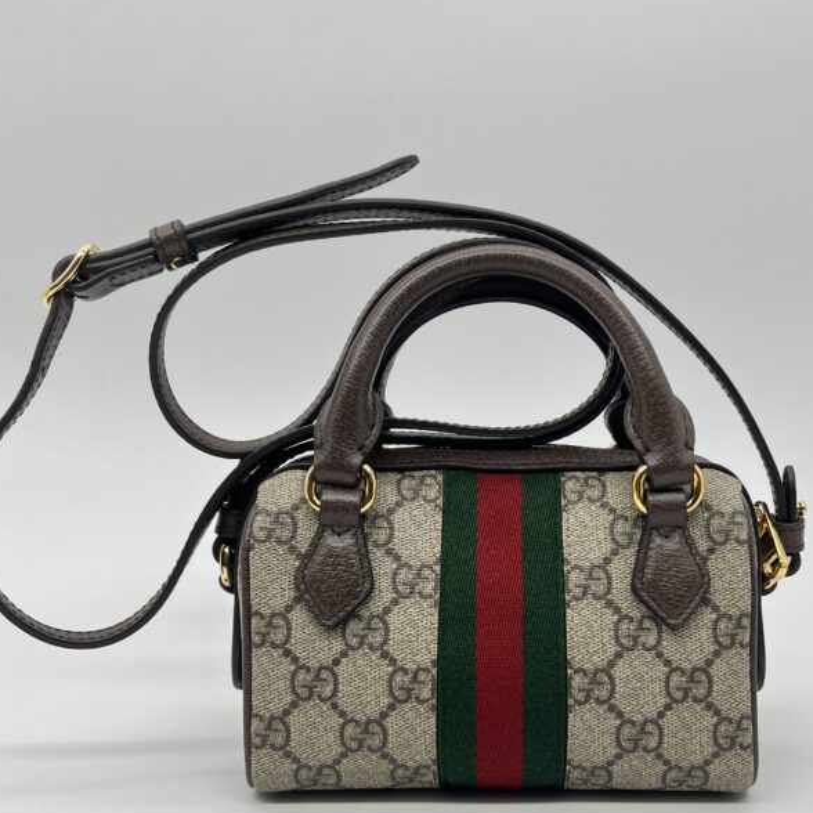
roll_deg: +0.3
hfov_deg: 41.7
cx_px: 488
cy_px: 546
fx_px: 1063
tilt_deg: -10.9
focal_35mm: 40
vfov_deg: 41.3
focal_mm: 5.7
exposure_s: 1/113
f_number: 1.5
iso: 32
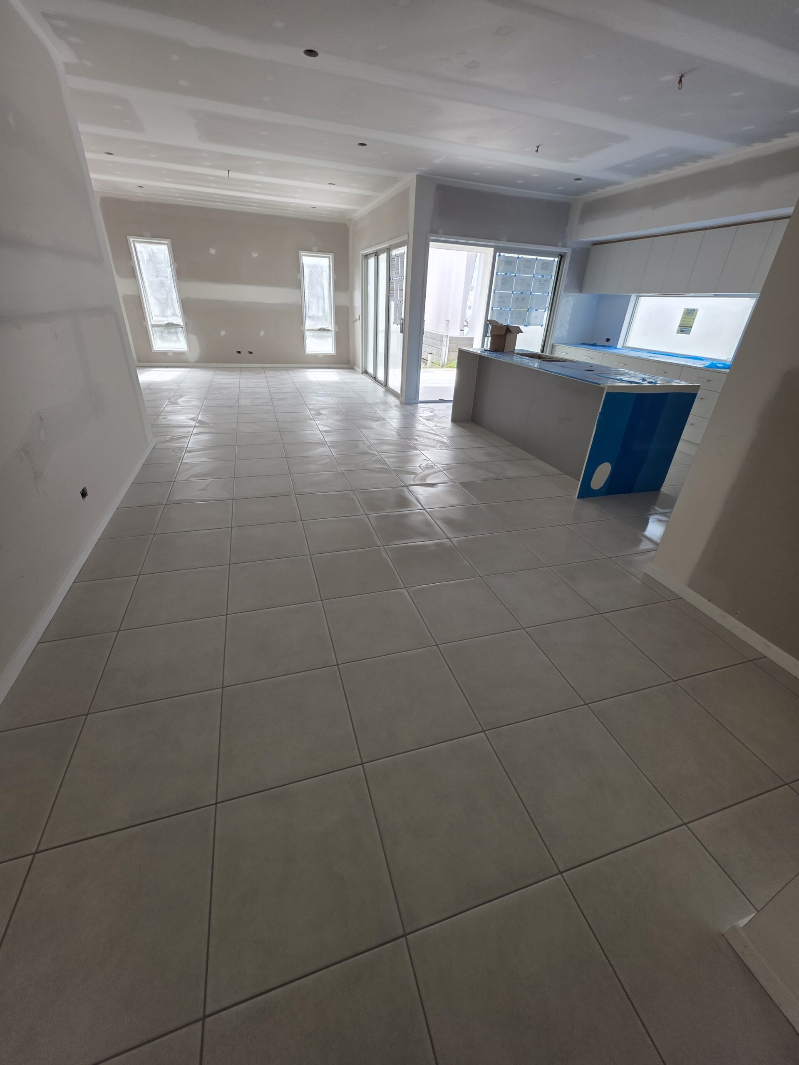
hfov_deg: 89.9
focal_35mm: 13
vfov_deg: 106.2
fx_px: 400
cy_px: 532
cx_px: 400
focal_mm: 2.2
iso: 40
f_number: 1.9
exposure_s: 1/202
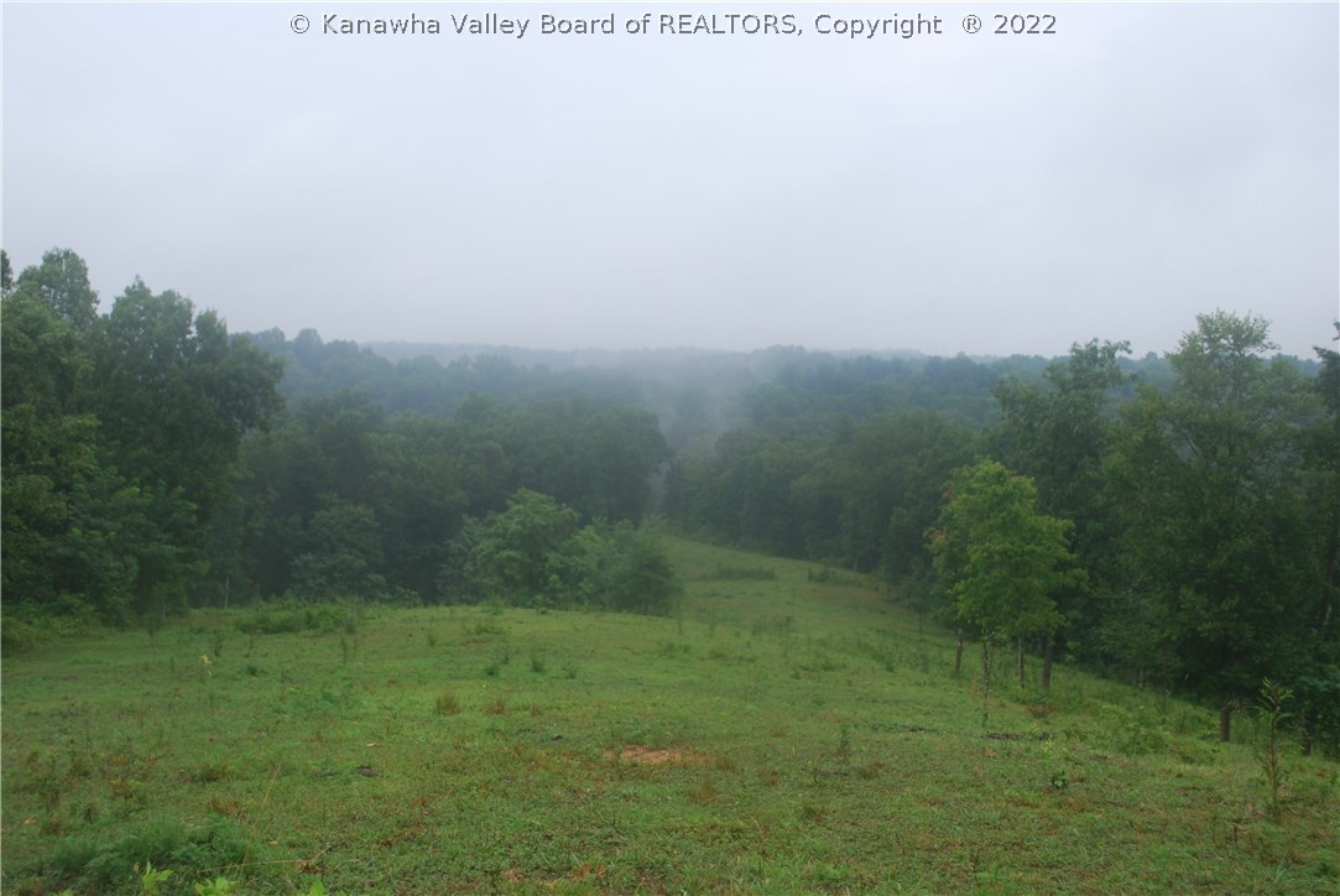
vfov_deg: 32.0
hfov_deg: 46.4
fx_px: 1565
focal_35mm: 42
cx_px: 670
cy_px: 448
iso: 100
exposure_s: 1/125
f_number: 5.6
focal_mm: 28
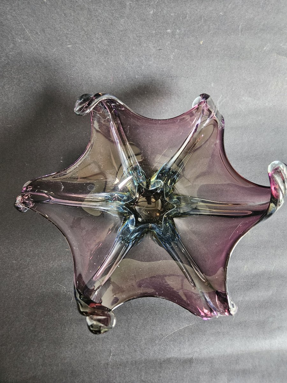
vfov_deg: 73.9
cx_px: 144
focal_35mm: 23
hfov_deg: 58.9
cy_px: 192
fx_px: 254
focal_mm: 5.4
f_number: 1.8
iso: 640
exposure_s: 1/50
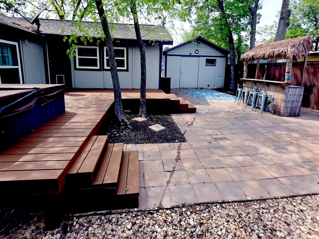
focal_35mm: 17
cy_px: 96
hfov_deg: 91.0
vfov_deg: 73.9
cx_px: 163
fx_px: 157
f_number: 1.9
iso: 40
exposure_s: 1/1429
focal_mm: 2.2
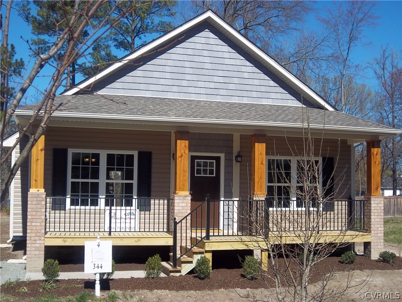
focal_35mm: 47
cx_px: 201
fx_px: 546
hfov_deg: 40.4
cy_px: 151
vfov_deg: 30.9
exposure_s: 1/125
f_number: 10.28
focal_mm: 8.3
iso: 64
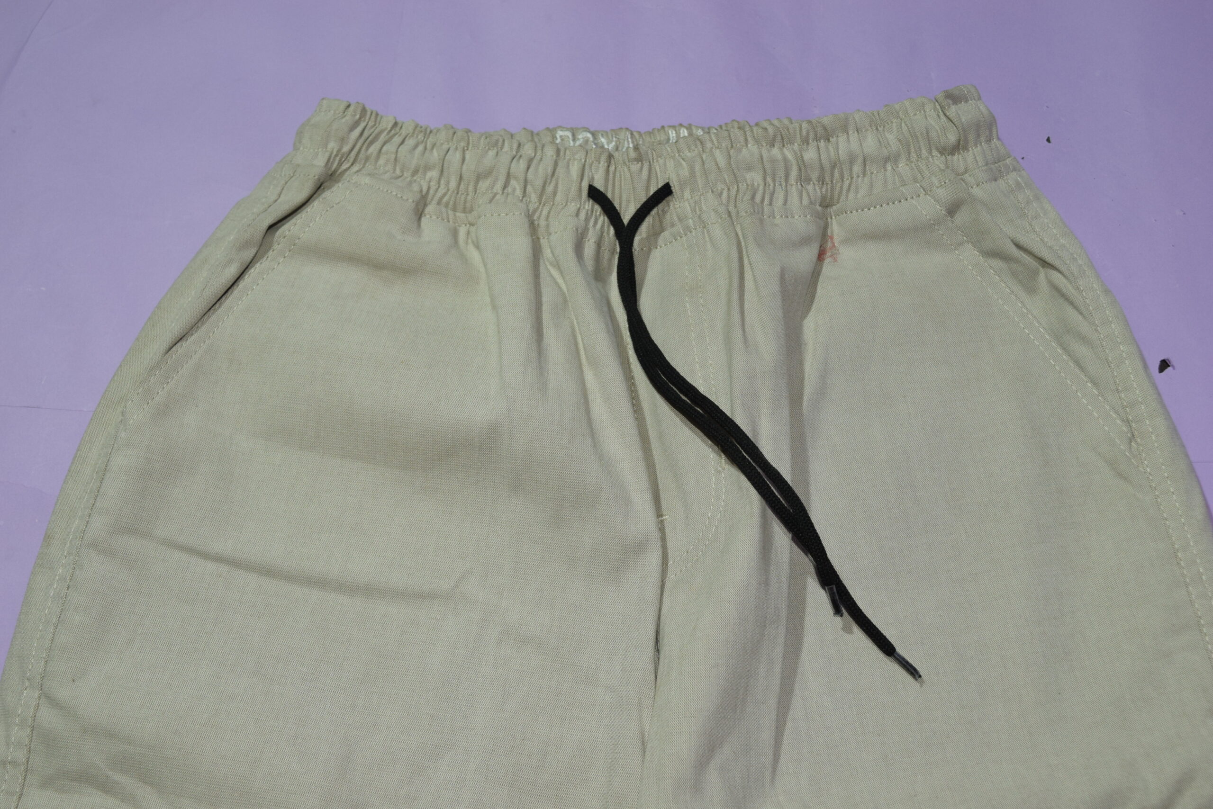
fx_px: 1466
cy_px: 404
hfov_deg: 45.0
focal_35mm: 44
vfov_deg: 30.9
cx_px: 606
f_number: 7.1
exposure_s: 1/200
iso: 800
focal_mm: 29
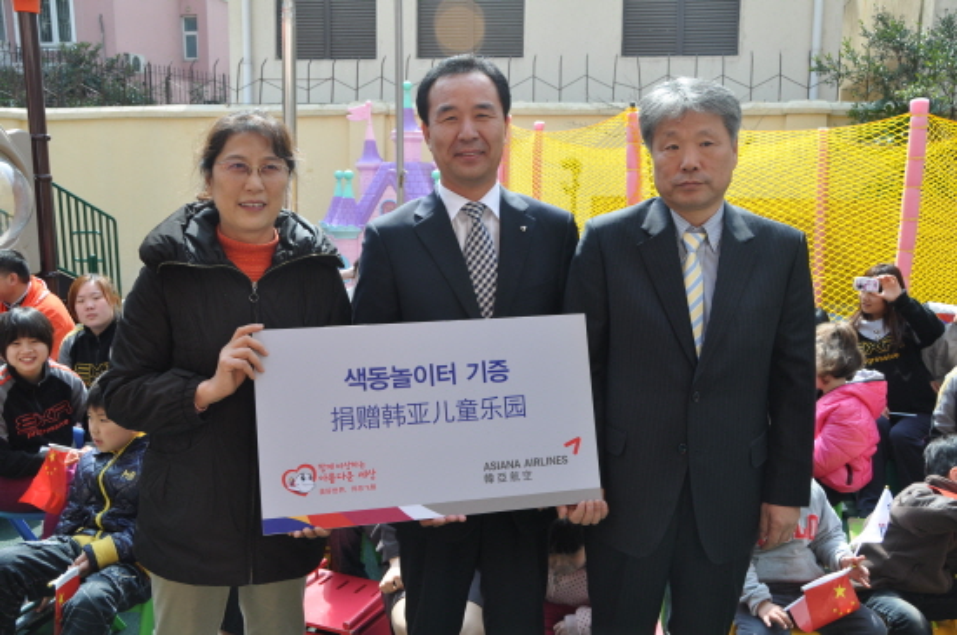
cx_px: 478
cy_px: 318
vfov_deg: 36.8
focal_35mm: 36
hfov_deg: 53.2
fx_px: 956
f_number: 6.3
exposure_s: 1/160
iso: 200
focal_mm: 24
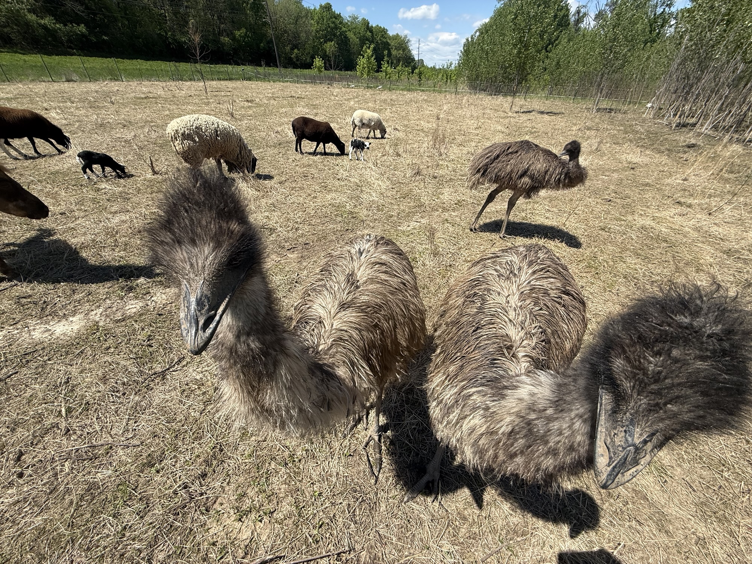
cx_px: 376
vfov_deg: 85.7
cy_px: 282
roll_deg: -1.3
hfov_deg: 102.1
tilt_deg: -31.7
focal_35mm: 14
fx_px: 304
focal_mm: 2.22
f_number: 2.2
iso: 50
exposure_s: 1/1656
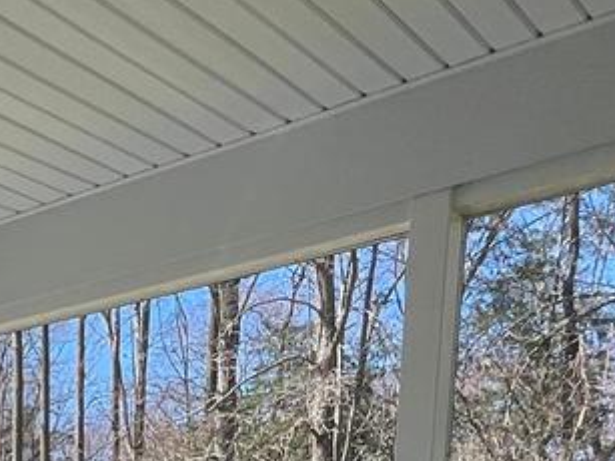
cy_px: 914
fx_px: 1083
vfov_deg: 17.5
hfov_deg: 28.7
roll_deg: +0.2
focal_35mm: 61
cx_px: -64
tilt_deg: -12.7
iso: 32
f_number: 1.8
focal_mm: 1.57
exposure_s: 1/786
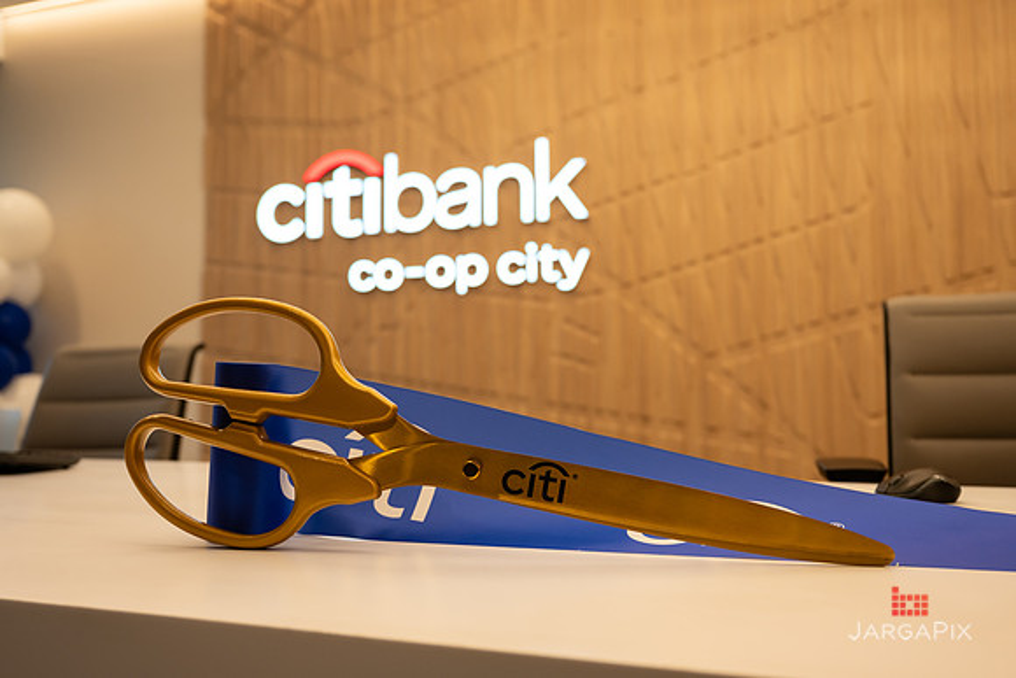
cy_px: 308
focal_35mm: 35
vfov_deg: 37.8
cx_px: 503
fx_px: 989
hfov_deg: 54.4
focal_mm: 30.5
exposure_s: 1/500
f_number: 3.2
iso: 400
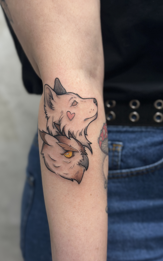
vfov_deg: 39.6
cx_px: 74
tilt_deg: -12.2
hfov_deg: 25.3
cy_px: 130
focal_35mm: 51
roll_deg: +9.5
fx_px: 363
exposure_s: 1/100
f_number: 1.78
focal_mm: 6.86
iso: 160
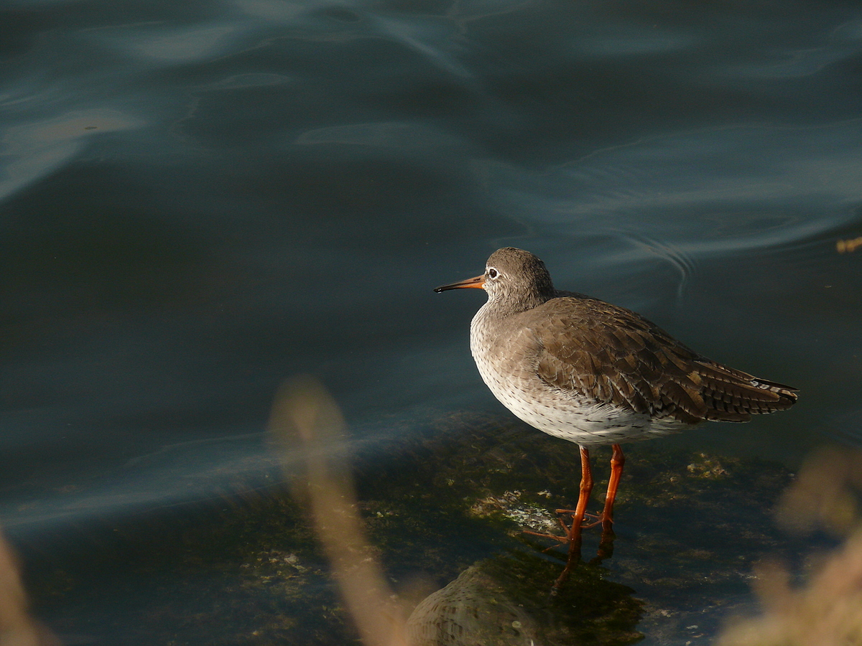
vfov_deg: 4.4
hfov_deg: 5.8
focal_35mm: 341
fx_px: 8492
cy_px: 323
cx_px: 431
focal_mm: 72.1
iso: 100
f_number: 5.6
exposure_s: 1/640
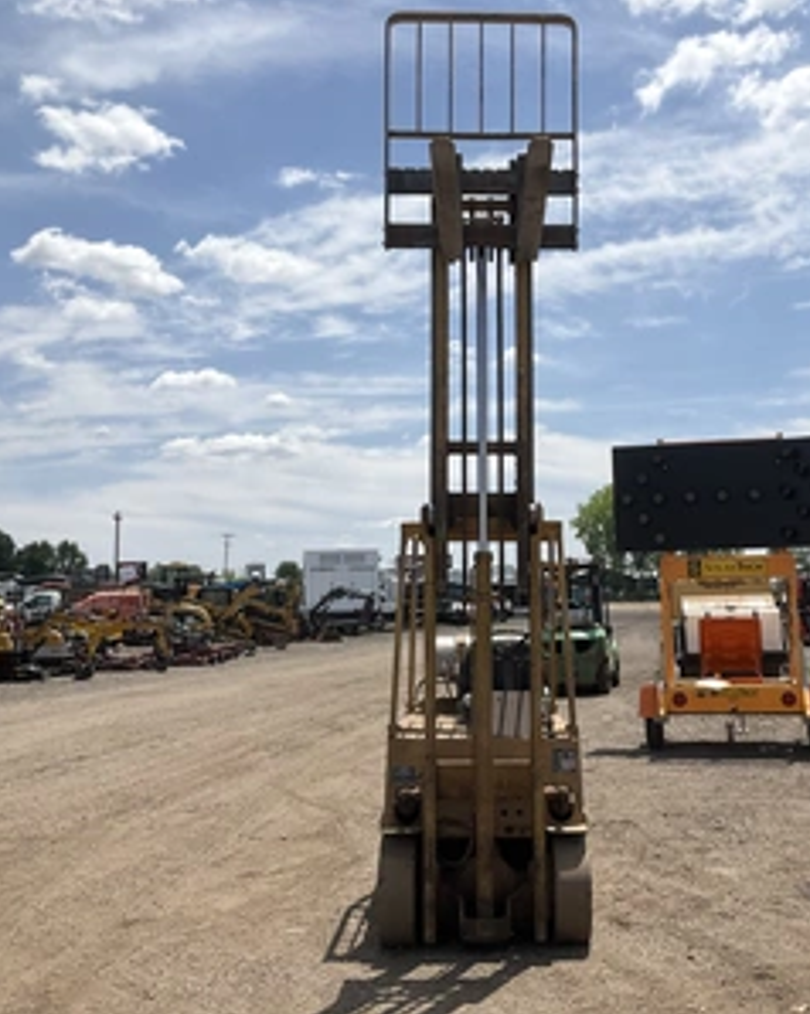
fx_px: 1140
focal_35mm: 38
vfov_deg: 48.0
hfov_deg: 38.8
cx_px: 511
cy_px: 507
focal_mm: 3
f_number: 1.8
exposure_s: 1/3534
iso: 25
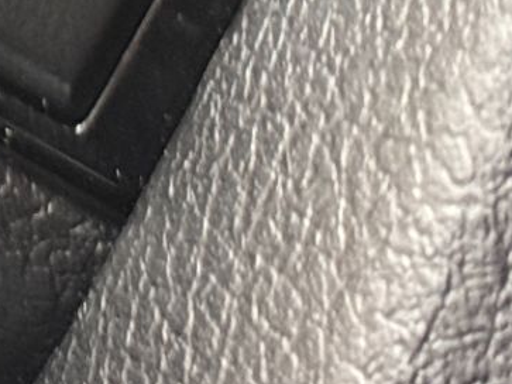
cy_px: -322
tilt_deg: -13.5
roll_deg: +2.3
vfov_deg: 5.7
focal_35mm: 254
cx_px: -312
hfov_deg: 7.6
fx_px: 3756
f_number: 1.78
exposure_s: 1/20
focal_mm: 6.76
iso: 640
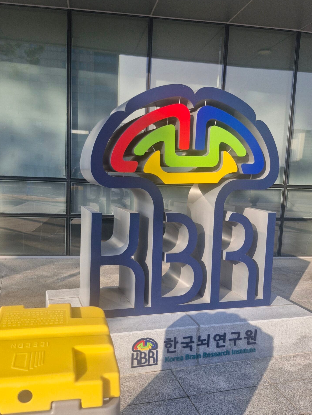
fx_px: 372
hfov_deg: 45.4
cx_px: 139
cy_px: 218
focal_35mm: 31
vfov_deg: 58.3
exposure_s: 1/988
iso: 50
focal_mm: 5.54
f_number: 1.8
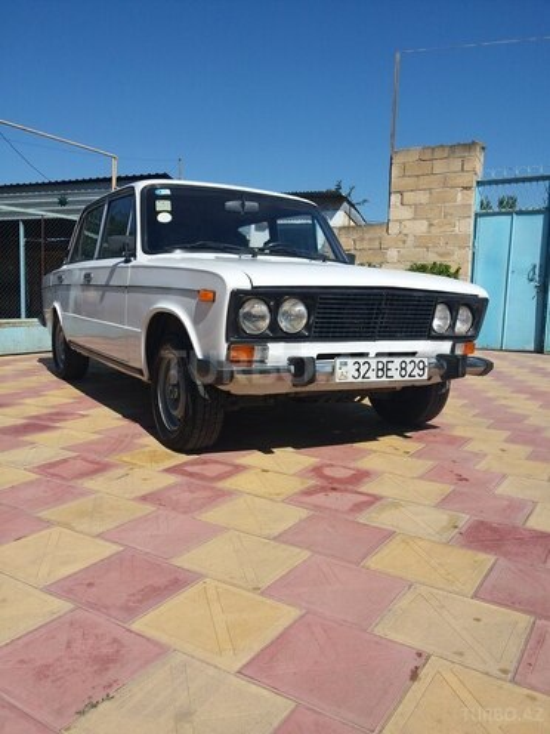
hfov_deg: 51.4
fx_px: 572
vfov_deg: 65.3
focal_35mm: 27
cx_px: 275
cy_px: 367
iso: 40
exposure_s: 1/1908
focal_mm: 3.7
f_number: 1.9
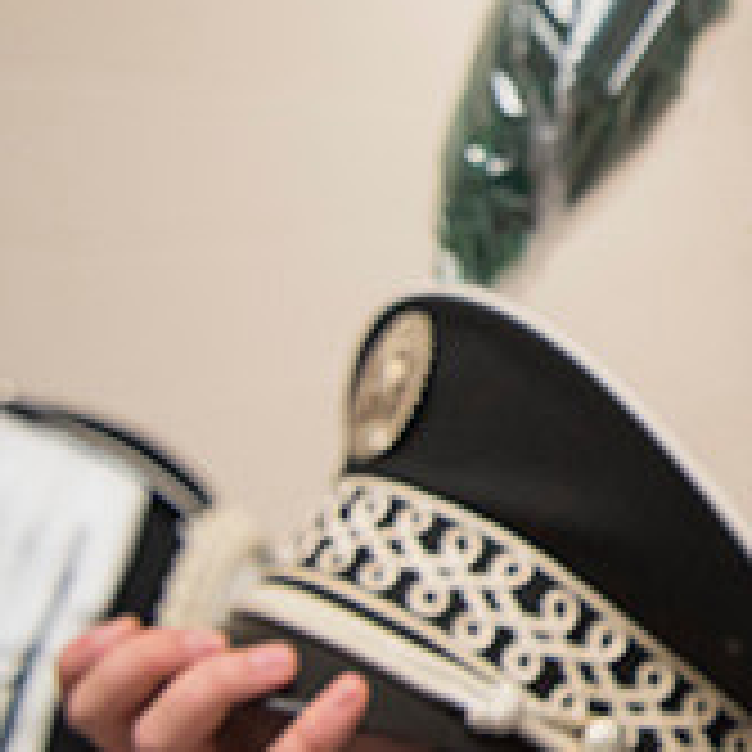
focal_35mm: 71
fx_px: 1745
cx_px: 1121
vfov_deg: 24.1
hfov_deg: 20.8
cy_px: 205
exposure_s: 1/320
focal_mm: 24
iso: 2000
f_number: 3.2
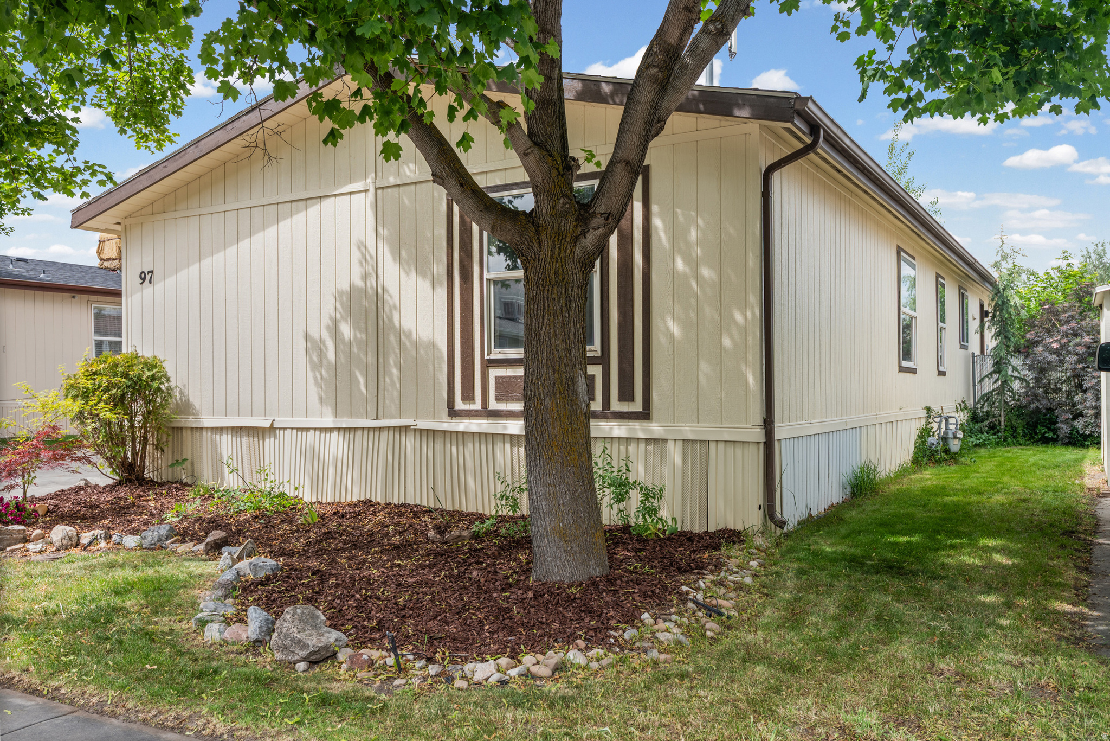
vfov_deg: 43.6
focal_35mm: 30
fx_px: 925
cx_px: 555
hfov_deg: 61.9
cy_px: 370
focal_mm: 30
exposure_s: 1/80
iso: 250
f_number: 9
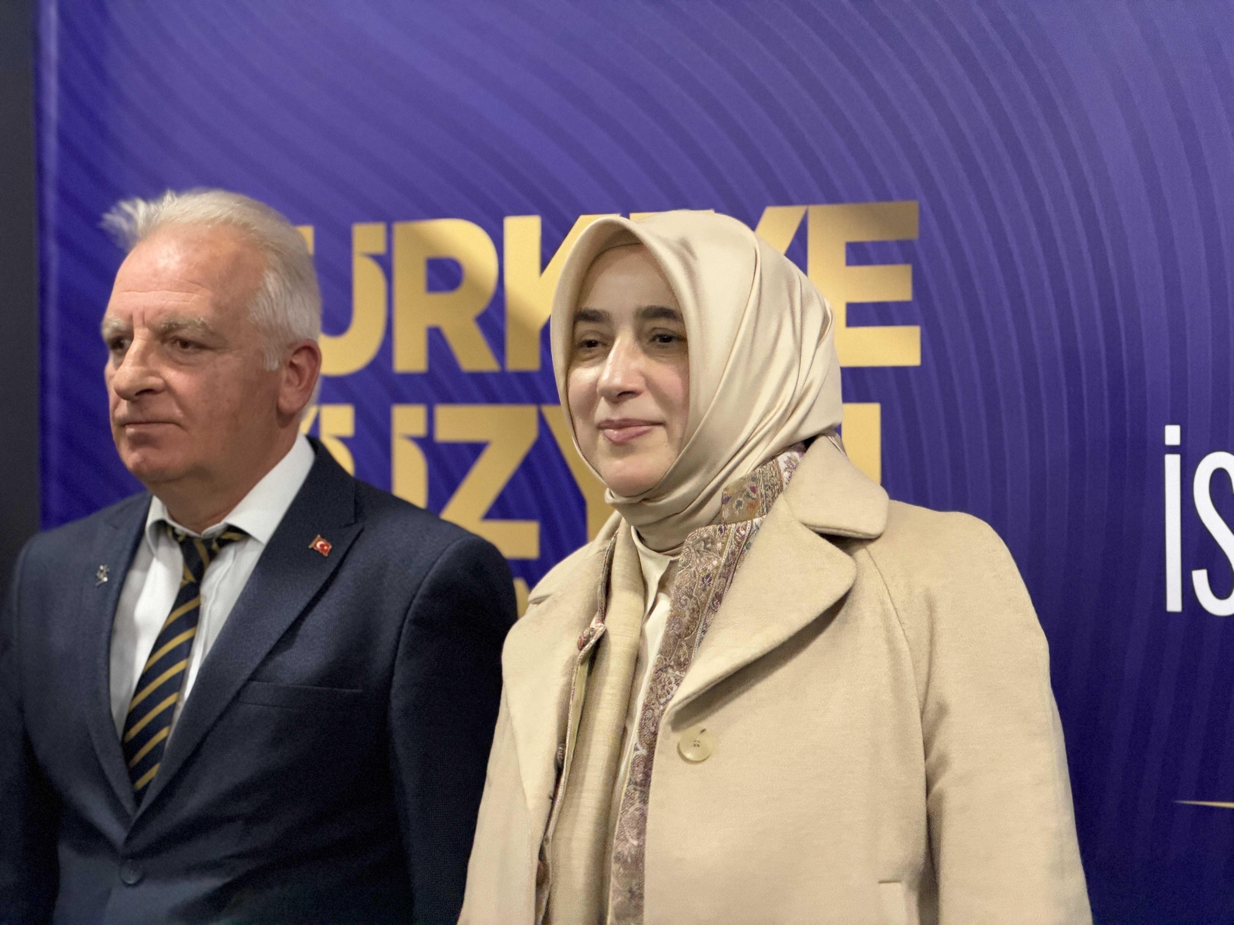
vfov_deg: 14.8
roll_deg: +0.0
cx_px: 617
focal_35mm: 100
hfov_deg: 19.6
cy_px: 462
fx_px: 3565
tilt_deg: +1.0
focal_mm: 16.89
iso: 800
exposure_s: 1/54
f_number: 2.8
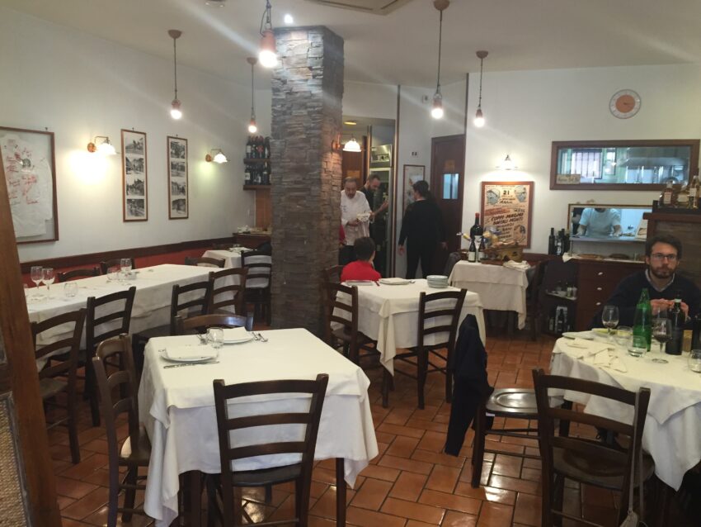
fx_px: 587
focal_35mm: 29
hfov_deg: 61.6
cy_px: 264
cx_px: 350
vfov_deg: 48.2
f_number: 2.2
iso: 160
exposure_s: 1/33
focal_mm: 4.15
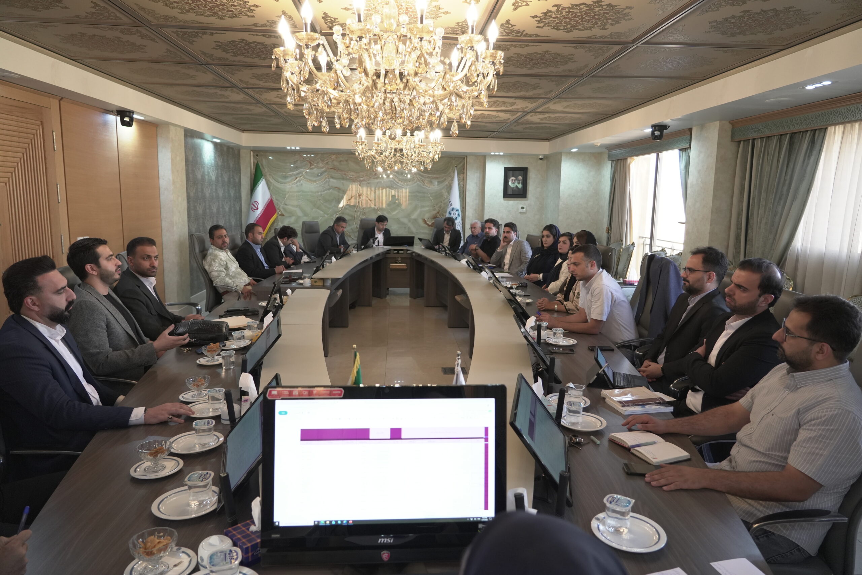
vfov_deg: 53.1
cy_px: 288
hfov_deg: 73.7
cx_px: 431
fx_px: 575
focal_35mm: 24
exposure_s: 1/125
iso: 2000
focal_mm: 24
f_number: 4
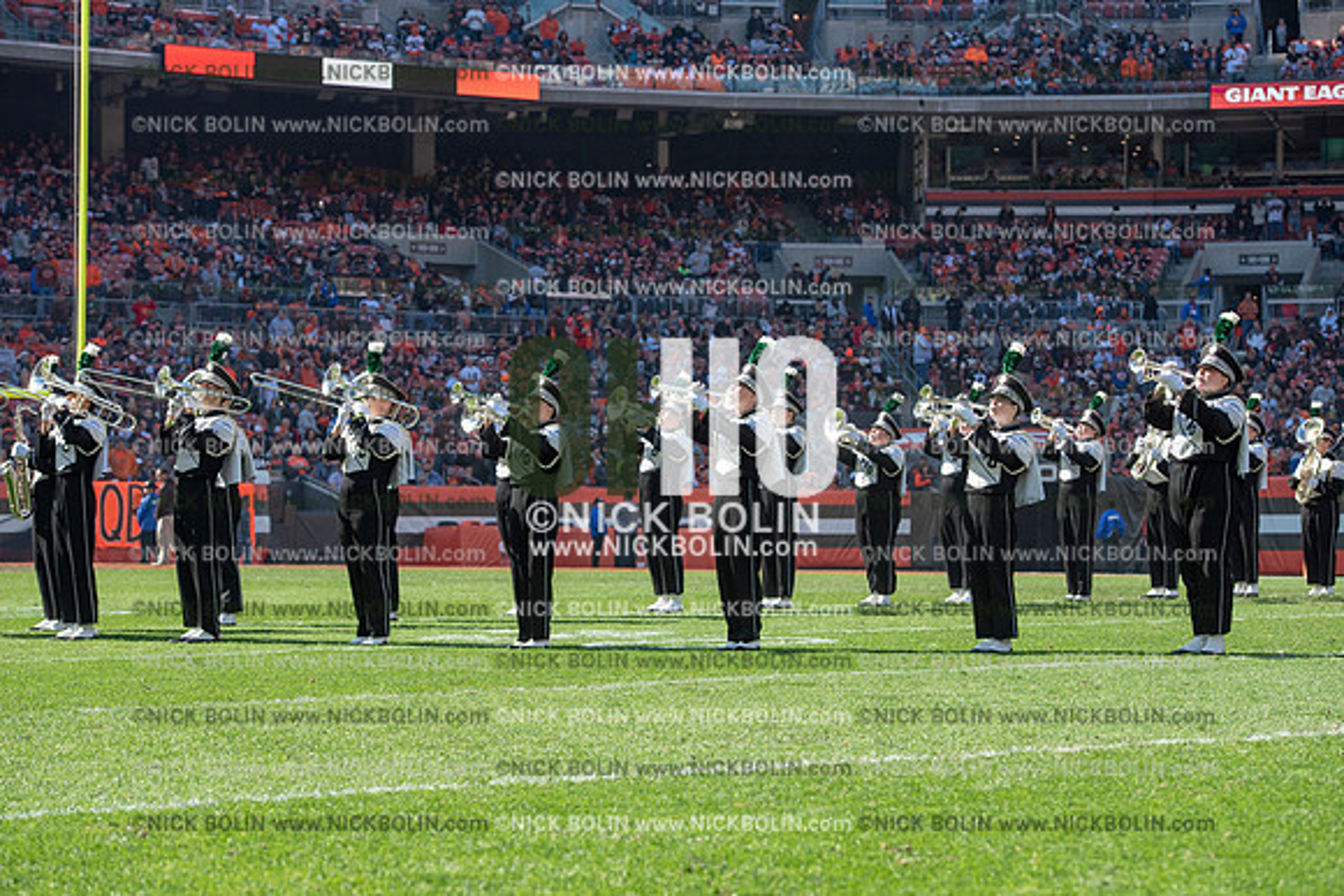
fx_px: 3547
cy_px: 448
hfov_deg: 21.5
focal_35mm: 95
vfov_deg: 14.4
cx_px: 672
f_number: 5
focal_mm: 95
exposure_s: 1/2000
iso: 400
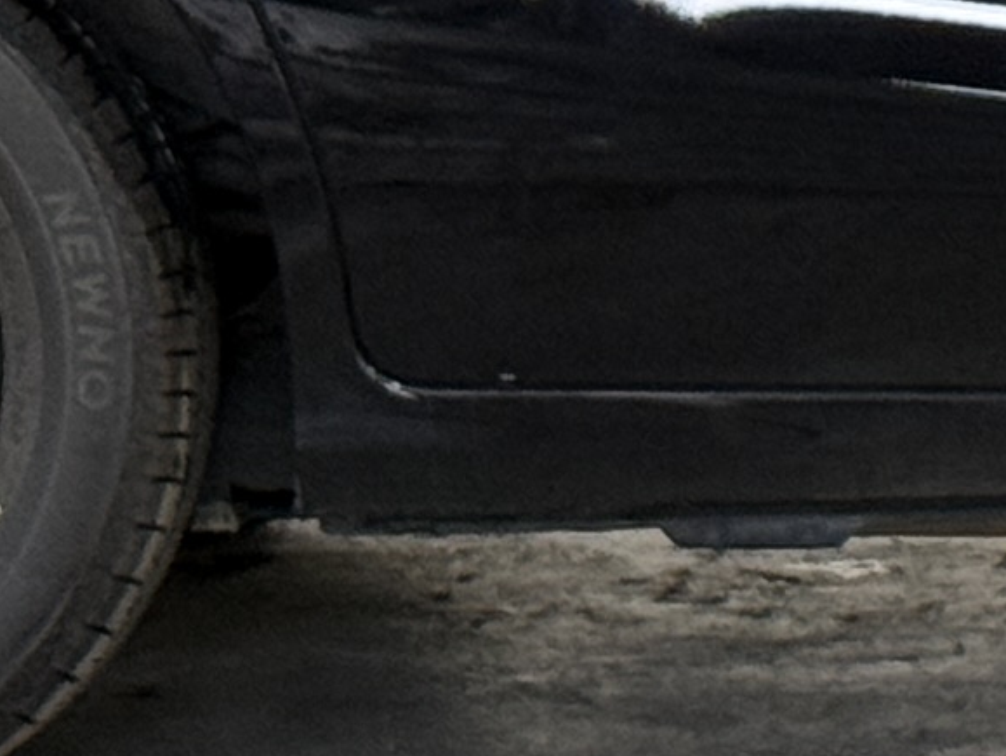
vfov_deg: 4.4
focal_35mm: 334
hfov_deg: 5.8
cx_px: 1911
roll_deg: -0.3
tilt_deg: -0.1
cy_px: -584
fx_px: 9713
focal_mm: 6.76
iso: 125
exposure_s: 1/60
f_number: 1.78
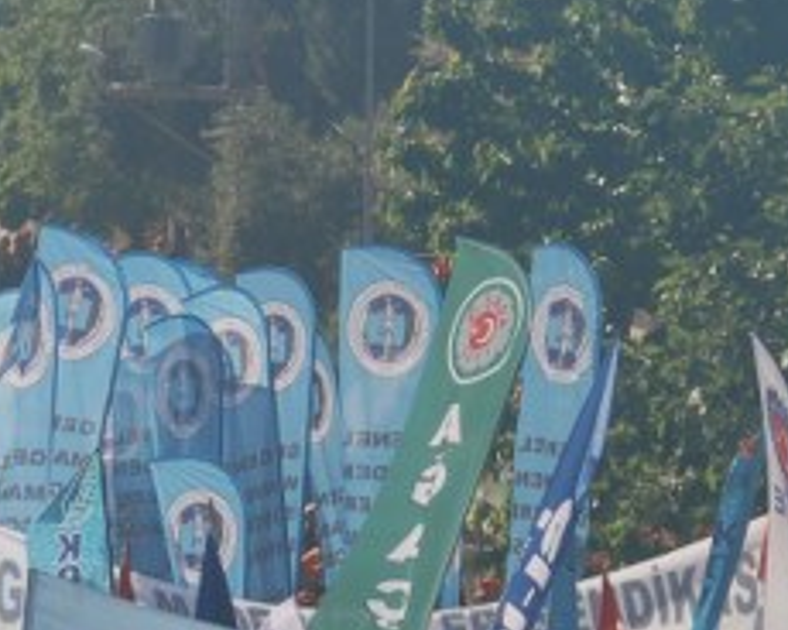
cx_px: -89
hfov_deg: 4.9
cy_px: 729
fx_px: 9165
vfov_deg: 3.9
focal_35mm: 393
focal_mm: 80
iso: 100
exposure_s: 1/200
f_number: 11
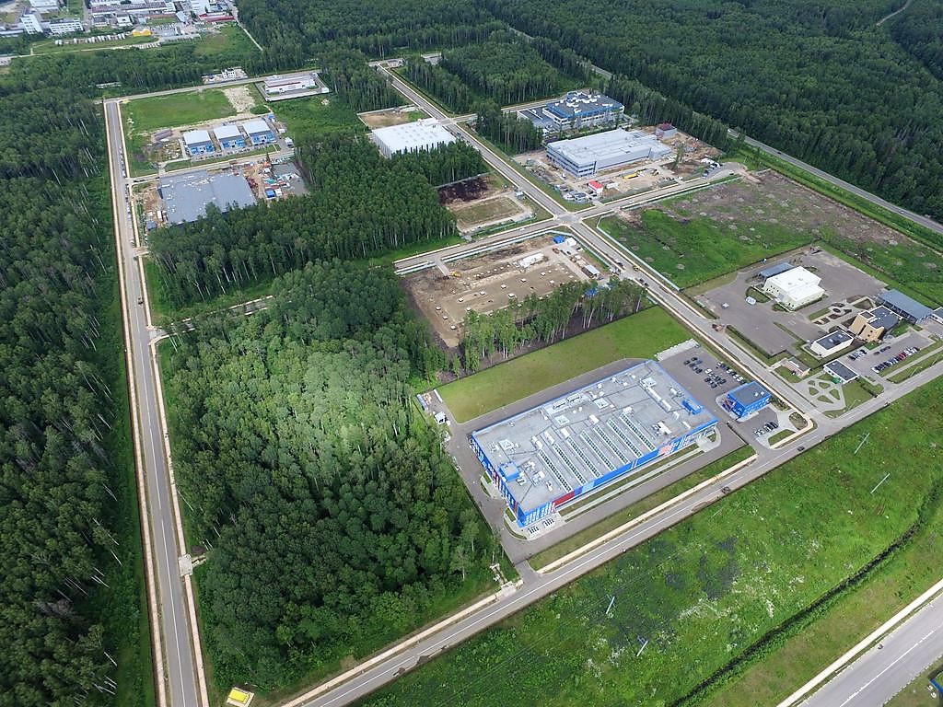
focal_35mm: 20
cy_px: 354
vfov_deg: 66.0
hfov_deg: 81.7
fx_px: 545
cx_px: 472
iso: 100
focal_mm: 3.61
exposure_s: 1/472
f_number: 2.8
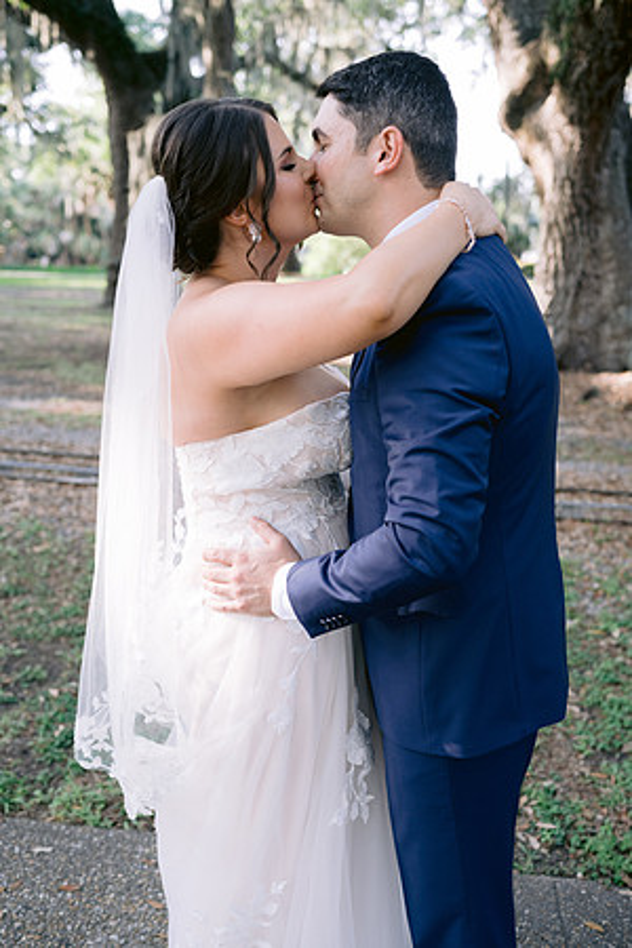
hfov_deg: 37.9
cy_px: 474
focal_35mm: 35
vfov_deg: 54.4
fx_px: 922
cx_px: 316
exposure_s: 1/250
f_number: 2.8
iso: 250
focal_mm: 35
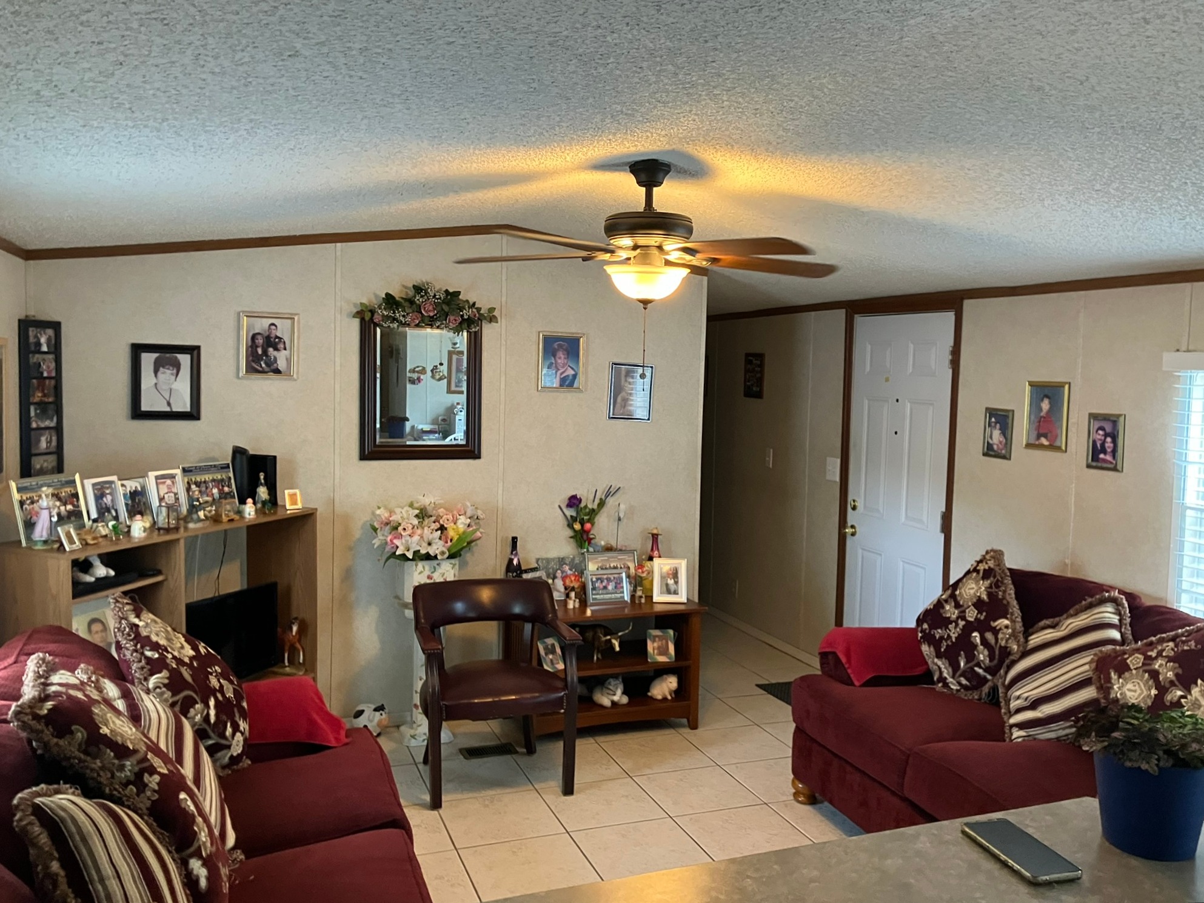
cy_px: 452
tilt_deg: -2.9
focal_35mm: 28
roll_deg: -3.8
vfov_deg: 49.8
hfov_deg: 63.4
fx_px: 974
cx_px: 602
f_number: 1.8
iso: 320
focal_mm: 3.99
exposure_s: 1/60
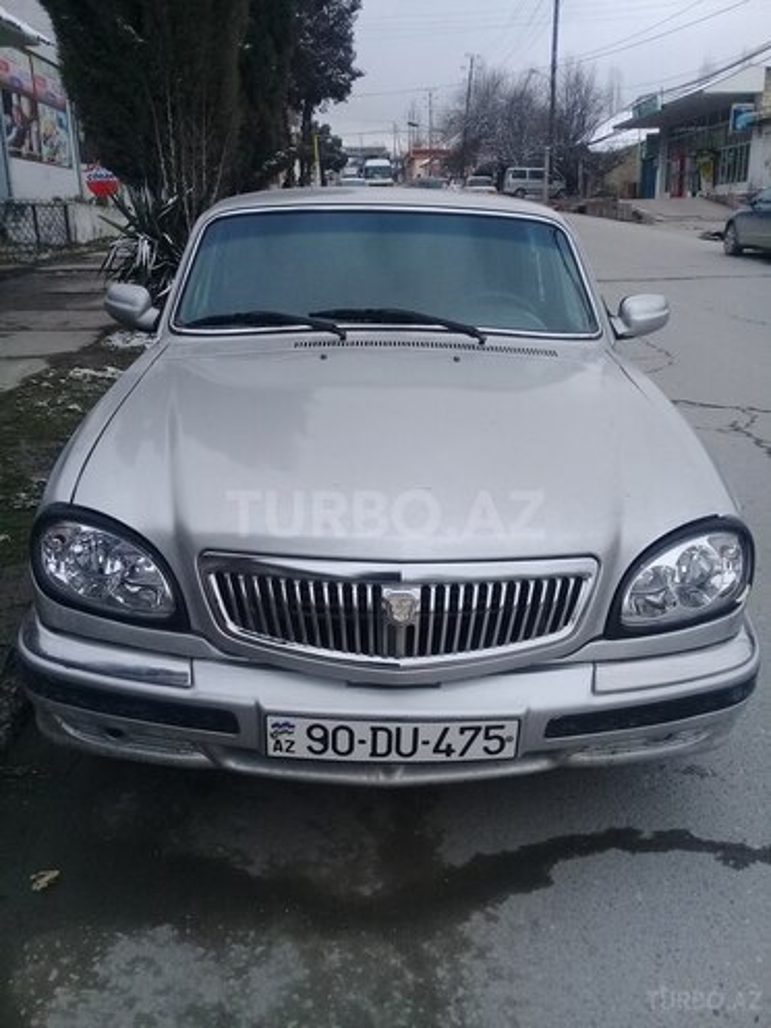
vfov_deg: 58.4
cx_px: 386
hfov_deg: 45.4
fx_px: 921
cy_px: 514
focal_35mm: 31
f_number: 2.2
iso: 50
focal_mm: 3.3
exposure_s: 1/370
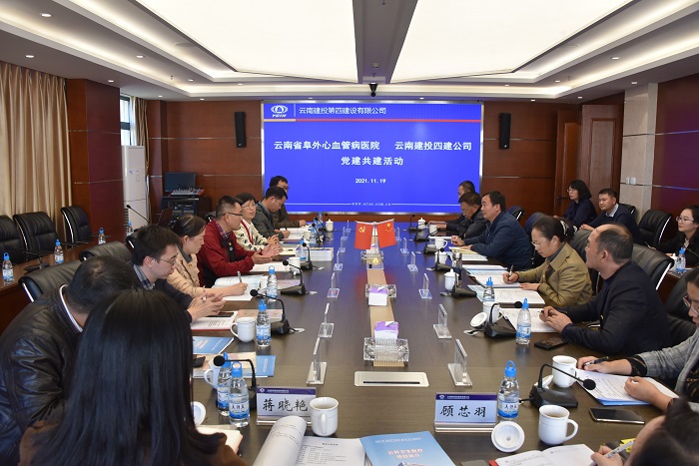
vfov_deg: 46.4
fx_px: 544
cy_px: 233
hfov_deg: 65.5
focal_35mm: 28
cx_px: 350
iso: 2000
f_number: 7.1
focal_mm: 28
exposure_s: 1/200
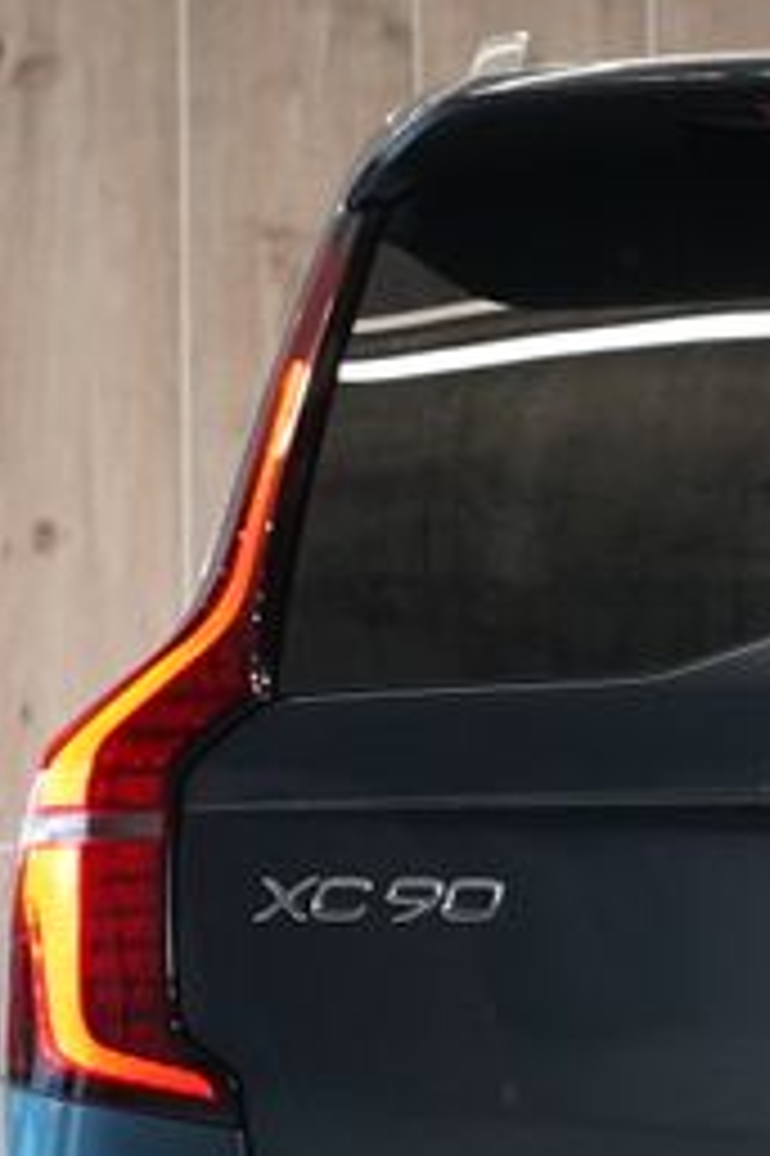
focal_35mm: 267
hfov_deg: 5.1
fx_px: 8577
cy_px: 1100
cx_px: 1216
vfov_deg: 7.7
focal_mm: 67
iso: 5000
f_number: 5.6
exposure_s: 1/160
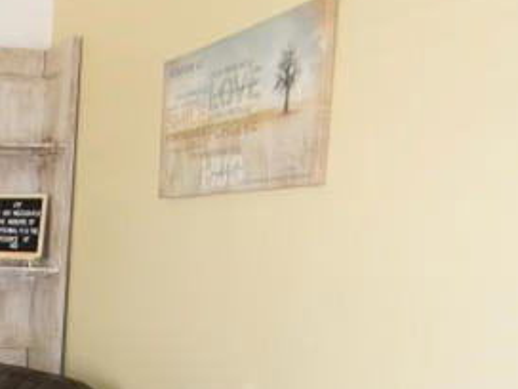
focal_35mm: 66
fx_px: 988
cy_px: 383
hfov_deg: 27.3
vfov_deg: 21.5
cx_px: -32
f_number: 3.5
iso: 200
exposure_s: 1/26
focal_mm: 5
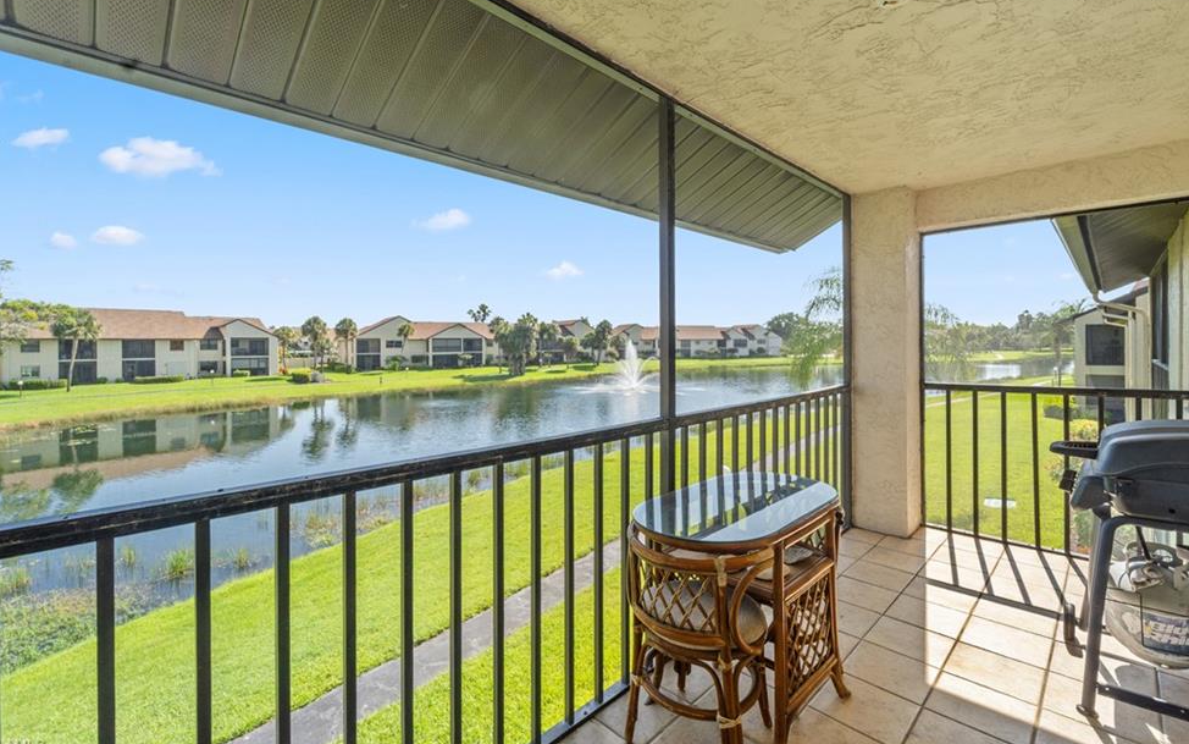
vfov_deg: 74.7
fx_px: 486
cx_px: 585
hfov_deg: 101.4
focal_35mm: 15
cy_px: 340
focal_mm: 14
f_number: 10
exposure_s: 1/50
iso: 250
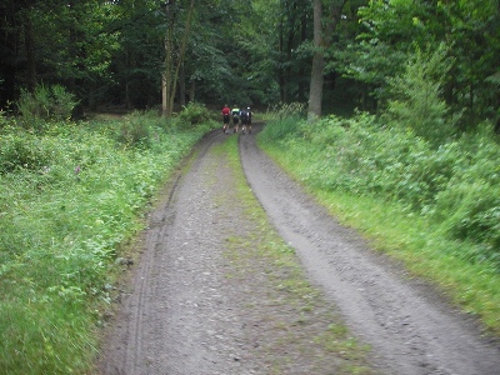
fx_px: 549
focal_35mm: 38
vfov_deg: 37.7
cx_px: 250
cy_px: 188
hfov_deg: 49.0
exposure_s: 1/30
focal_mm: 6.3
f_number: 3.3
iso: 100
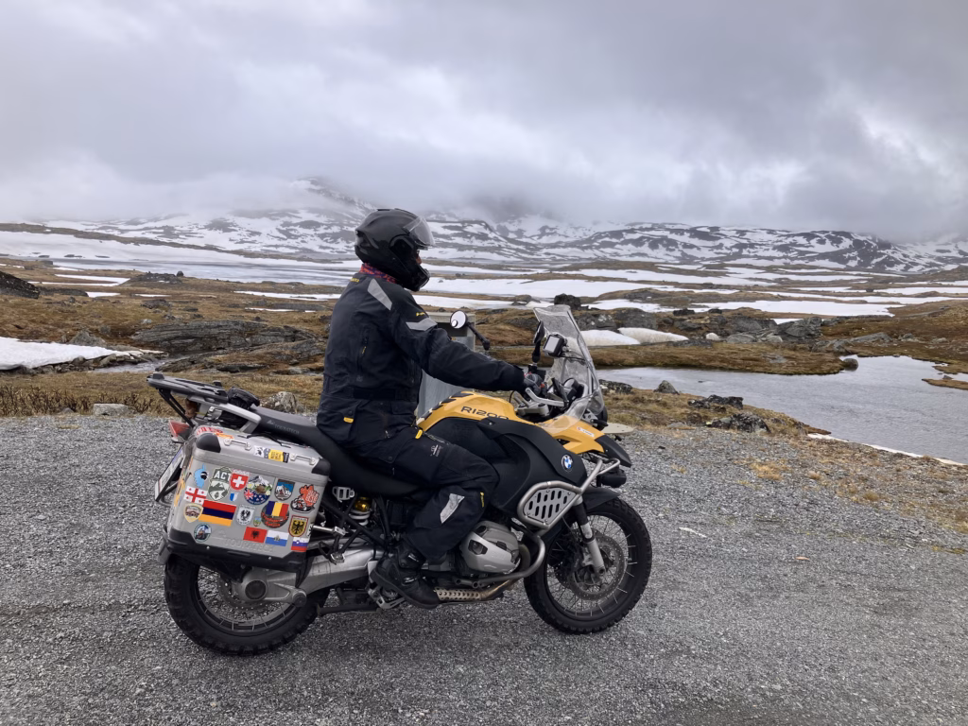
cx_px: 484
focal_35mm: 28
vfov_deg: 49.7
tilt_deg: -7.8
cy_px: 363
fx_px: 783
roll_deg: -2.0
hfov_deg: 63.4
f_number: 1.8
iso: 32
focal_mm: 3.99
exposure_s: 1/1799
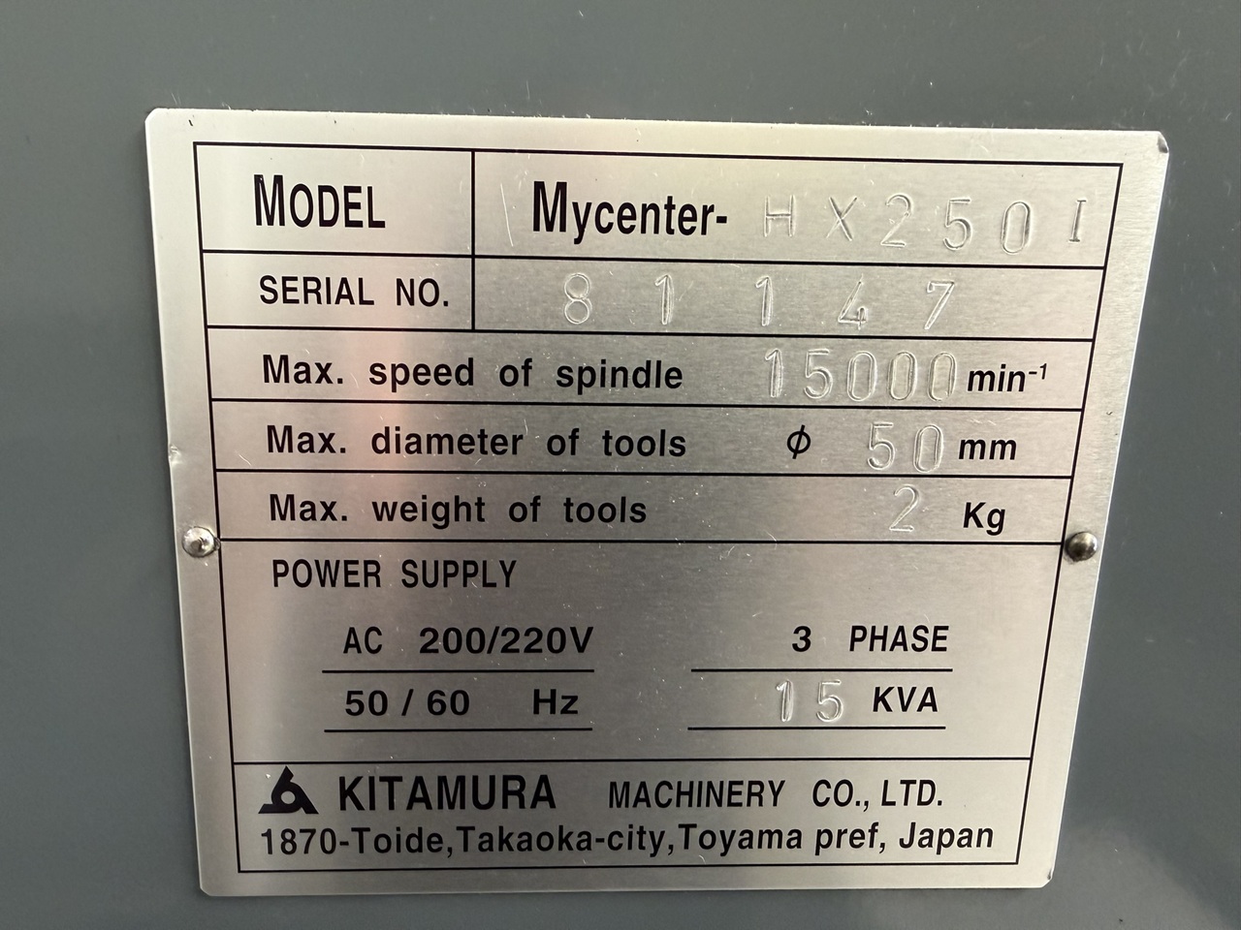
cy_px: 465
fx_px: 860
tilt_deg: -11.8
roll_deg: -0.4
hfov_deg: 71.6
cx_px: 620
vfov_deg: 56.8
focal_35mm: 24
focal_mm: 2.22
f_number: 2.2
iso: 320
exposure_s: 1/63
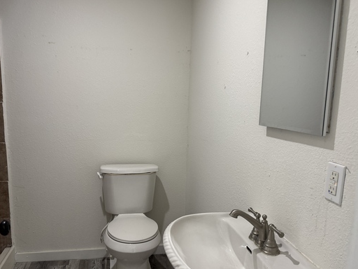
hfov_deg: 59.9
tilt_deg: -6.4
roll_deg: +0.2
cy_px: 151
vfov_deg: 46.7
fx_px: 310
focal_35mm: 30
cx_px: 169
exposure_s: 1/98
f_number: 1.78
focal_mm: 6.76
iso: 200
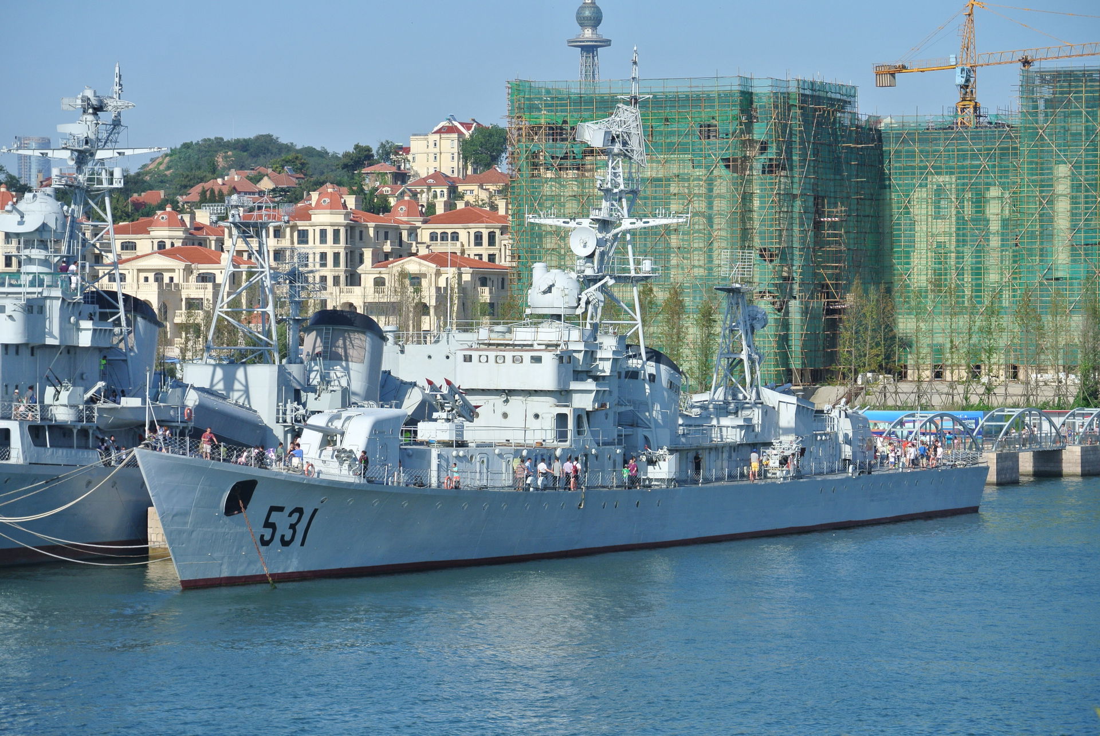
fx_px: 4374
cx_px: 550
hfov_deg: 14.3
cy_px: 368
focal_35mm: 143
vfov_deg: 9.6
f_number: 5
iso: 100
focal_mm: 53.1
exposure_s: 1/800
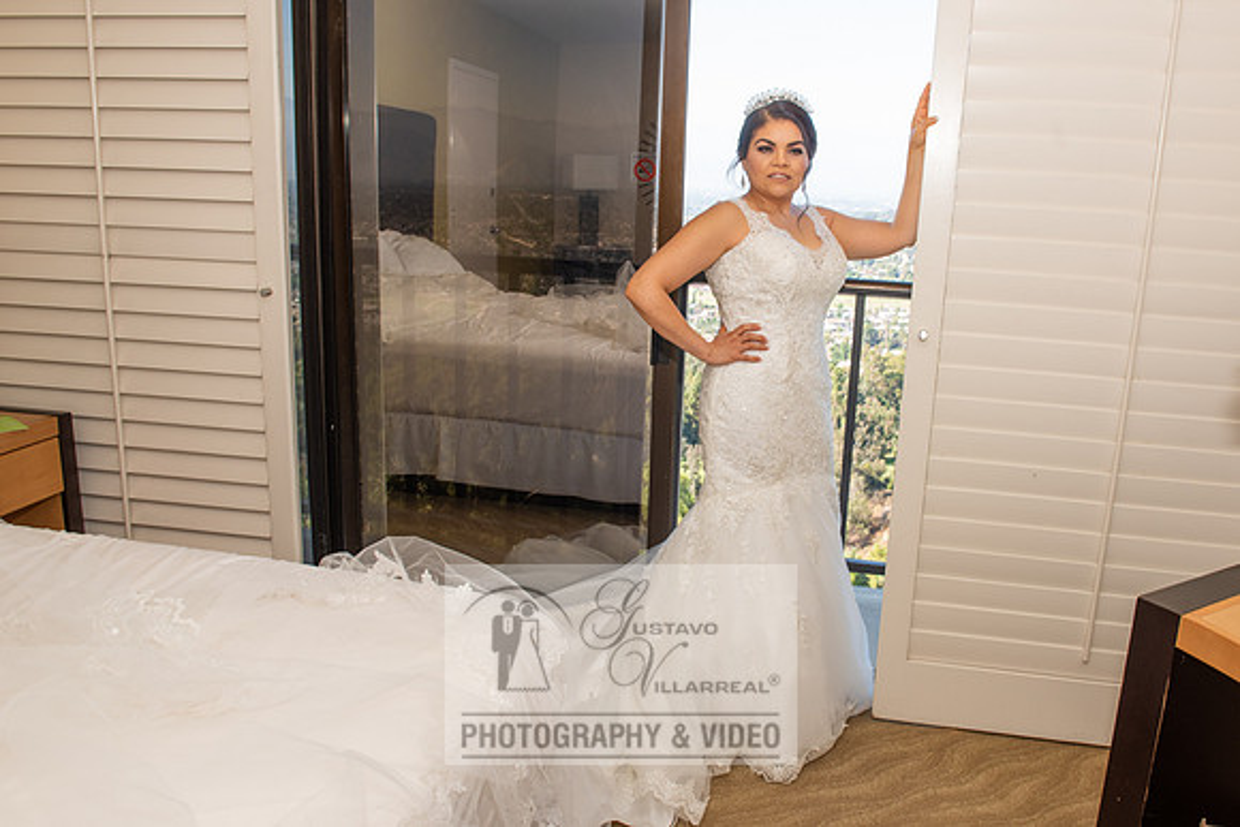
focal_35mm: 28
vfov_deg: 45.8
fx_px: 979
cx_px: 722
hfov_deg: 64.3
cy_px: 416
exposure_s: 1/160
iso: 320
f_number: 8
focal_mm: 24
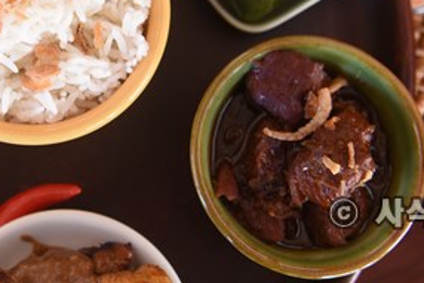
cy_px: 65
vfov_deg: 19.1
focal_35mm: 71
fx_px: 837
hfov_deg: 27.7
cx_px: 70
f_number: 2.8
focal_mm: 29
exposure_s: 1/30
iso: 640
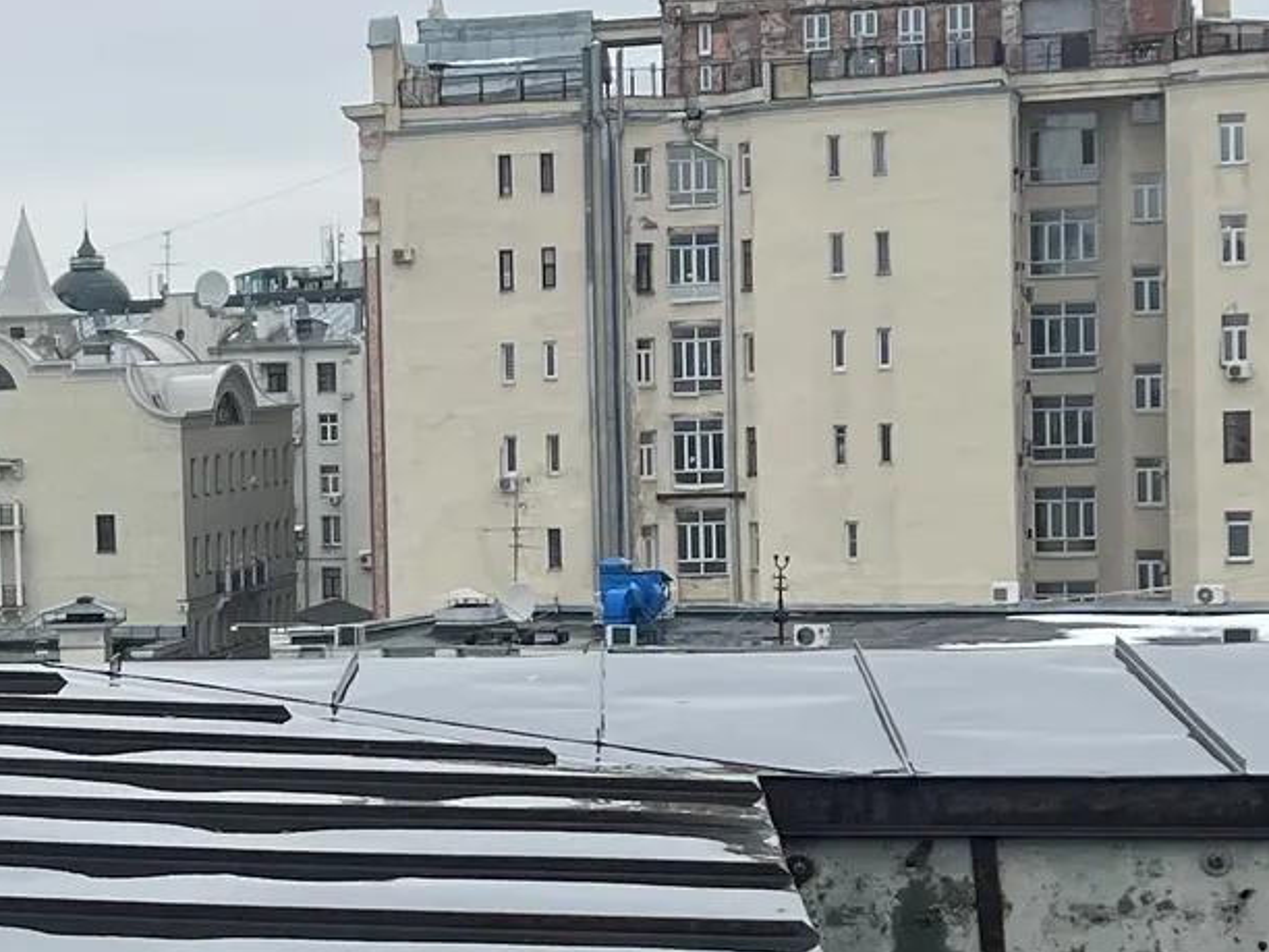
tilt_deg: -1.5
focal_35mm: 102
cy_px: 633
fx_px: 3739
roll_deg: +1.9
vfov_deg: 14.5
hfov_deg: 18.6
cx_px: -106
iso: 50
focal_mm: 5.7
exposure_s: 1/1295
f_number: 1.5
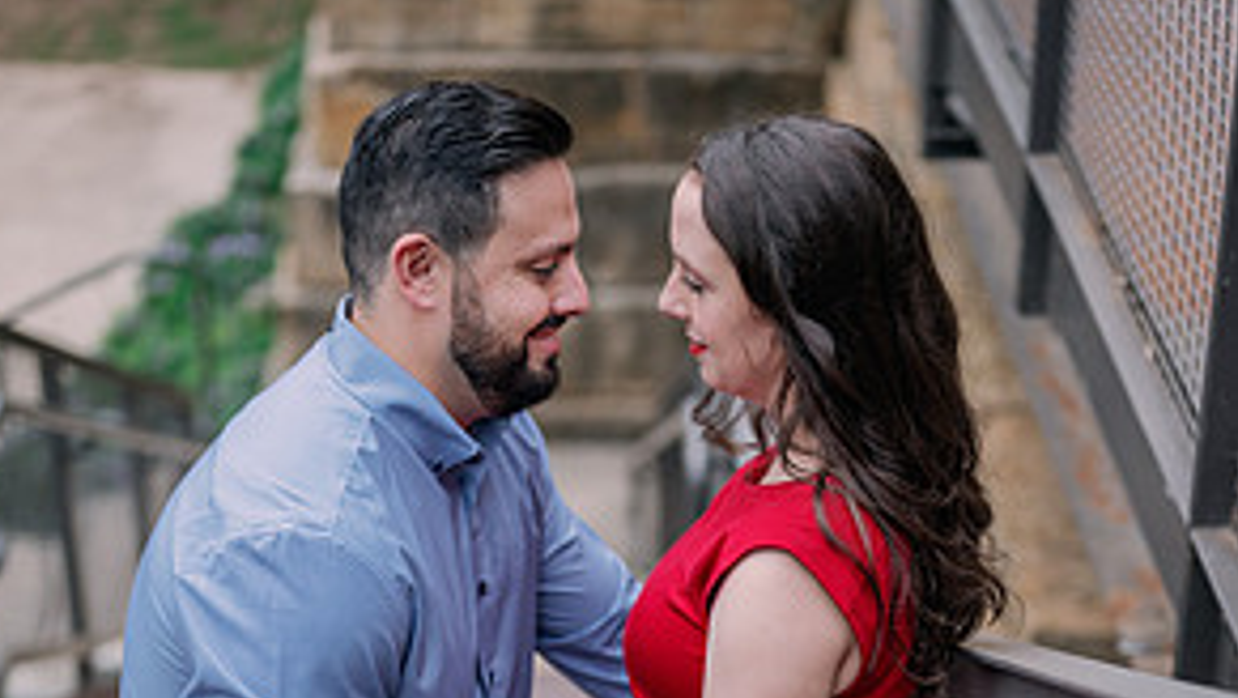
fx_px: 2660
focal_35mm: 81
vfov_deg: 14.6
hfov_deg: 26.2
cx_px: 606
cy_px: 749
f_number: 2
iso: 320
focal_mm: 50
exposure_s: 1/250
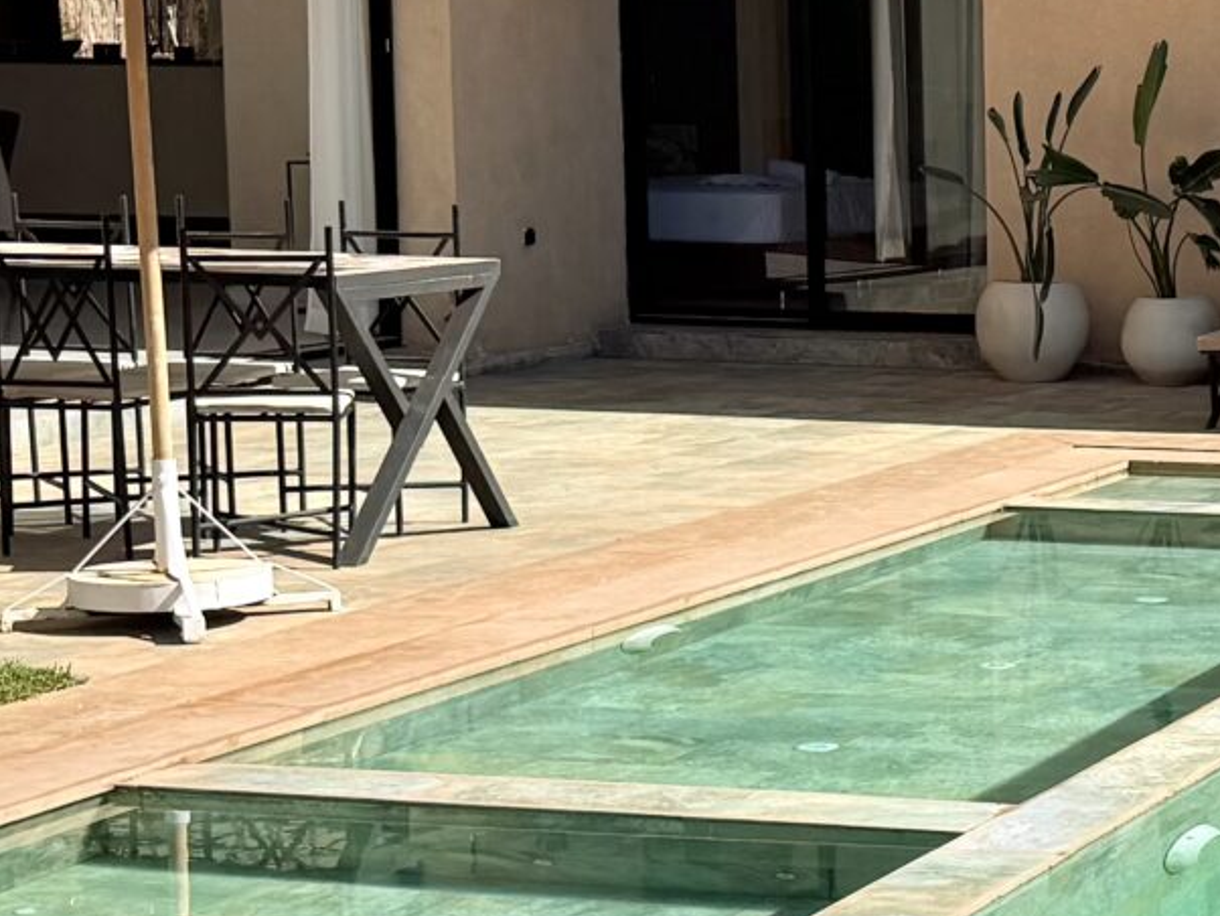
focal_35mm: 102
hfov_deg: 17.7
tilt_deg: -6.5
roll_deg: -0.8
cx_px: 1717
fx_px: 3596
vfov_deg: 14.5
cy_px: 460
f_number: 1.78
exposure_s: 1/5714
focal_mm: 6.76
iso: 80
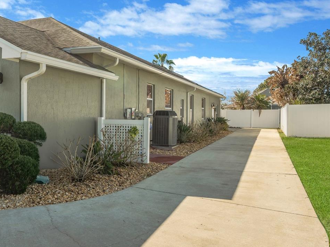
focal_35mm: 34
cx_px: 147
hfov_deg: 53.9
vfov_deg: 41.8
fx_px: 324
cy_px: 119
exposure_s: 1/320
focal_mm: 21
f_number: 8
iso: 250
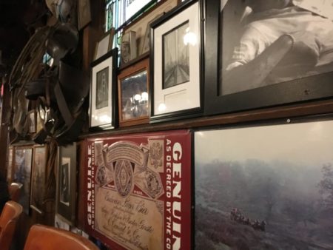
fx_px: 279
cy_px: 125
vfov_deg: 48.3
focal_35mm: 29
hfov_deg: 61.6
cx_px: 166
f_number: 2.2
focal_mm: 4.15
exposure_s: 1/15
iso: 800
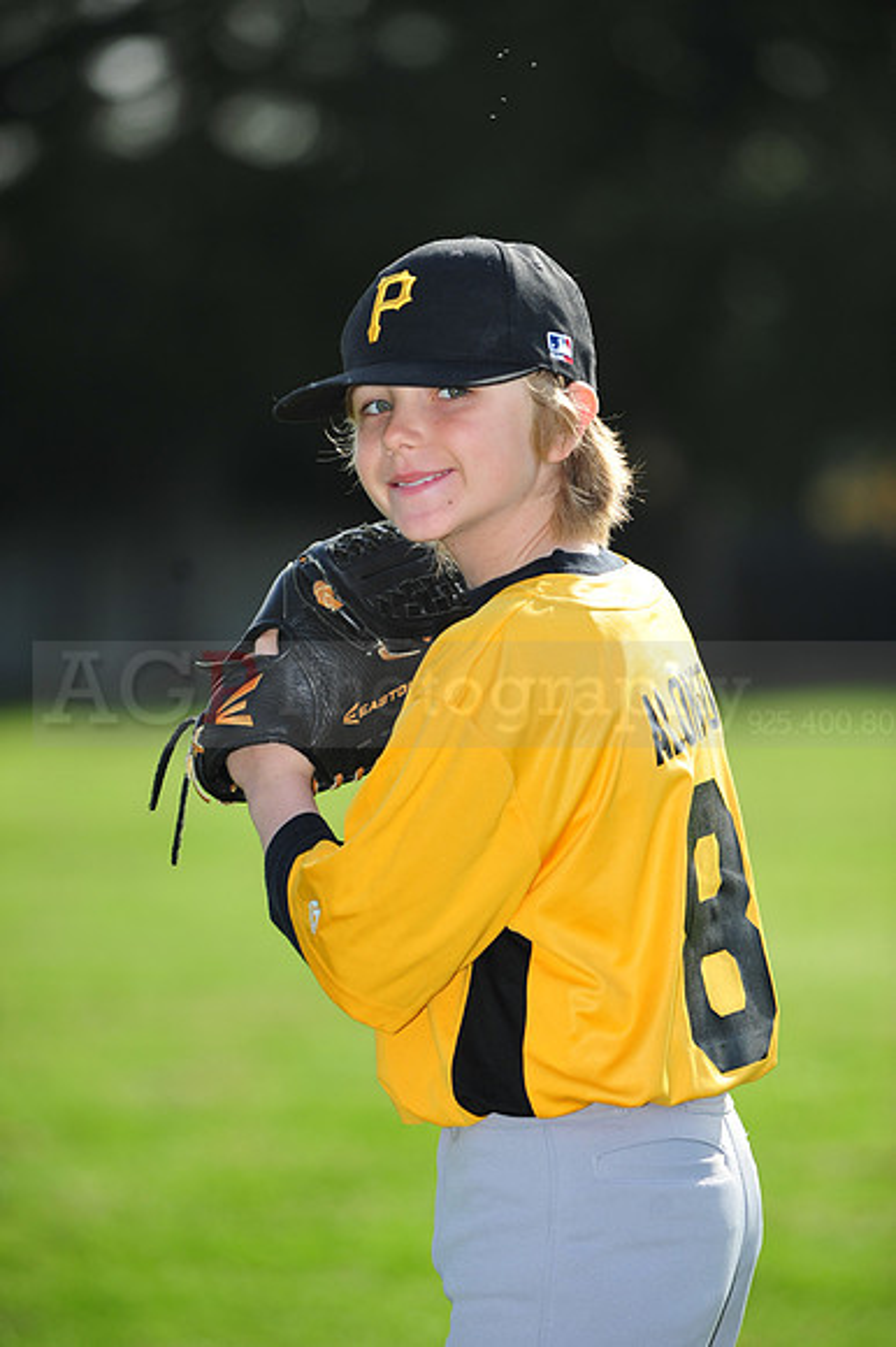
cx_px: 448
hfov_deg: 6.9
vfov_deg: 10.3
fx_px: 7475
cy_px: 674
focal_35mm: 200
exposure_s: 1/2000
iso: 400
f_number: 4.5
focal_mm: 200
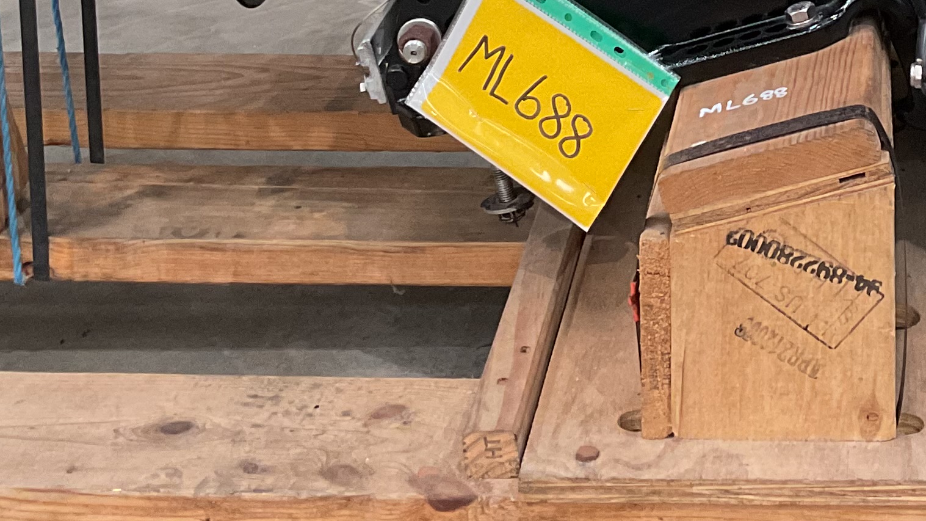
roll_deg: +1.1
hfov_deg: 24.6
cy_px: -230
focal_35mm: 84
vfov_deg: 13.6
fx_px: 2062
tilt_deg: -13.7
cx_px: 820
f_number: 1.8
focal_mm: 3
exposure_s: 1/60
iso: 125
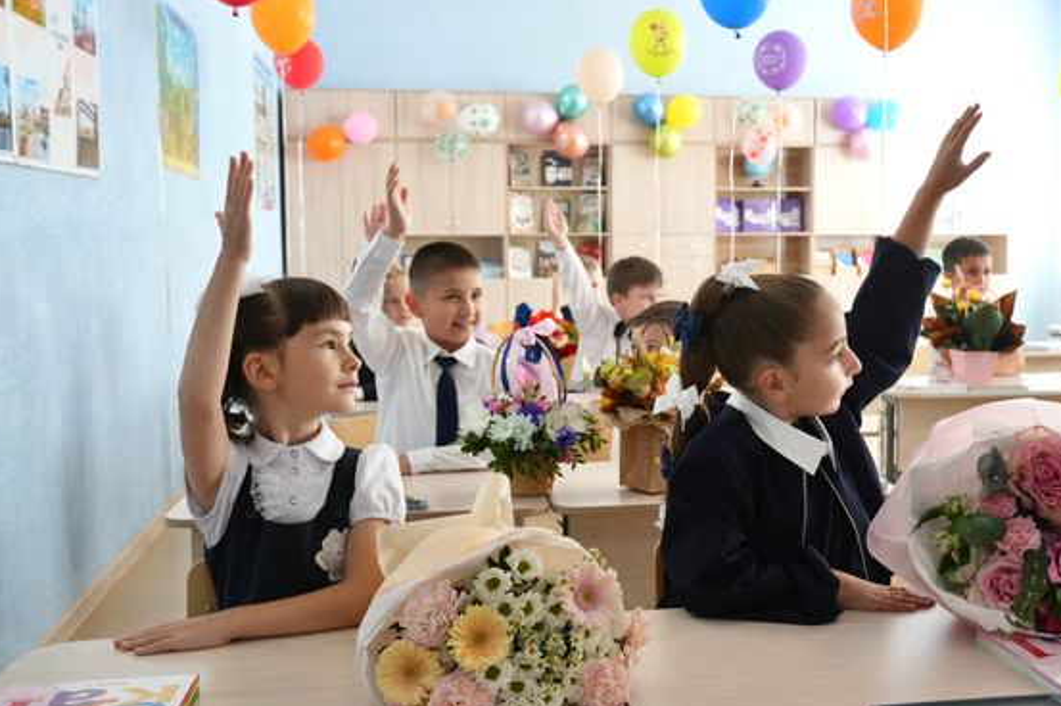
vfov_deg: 31.2
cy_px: 351
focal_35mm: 43
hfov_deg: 45.2
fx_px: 1267
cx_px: 640
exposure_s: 1/160
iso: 2000
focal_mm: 34
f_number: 6.3
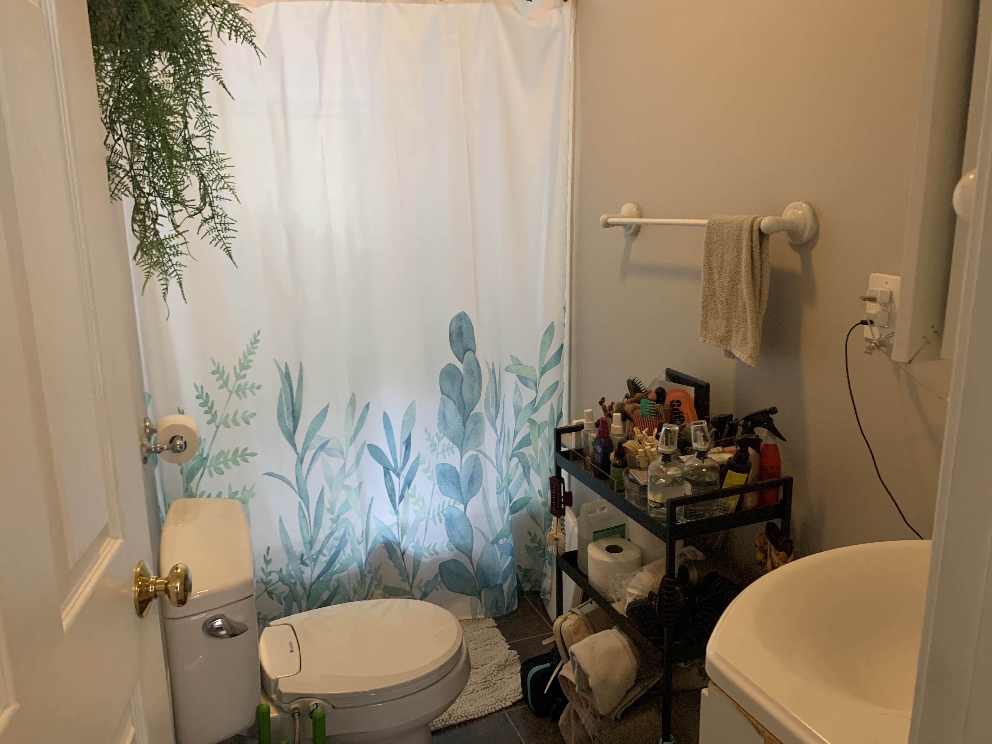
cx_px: 496
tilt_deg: -12.6
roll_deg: -0.2
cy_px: 372
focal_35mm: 26
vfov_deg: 53.1
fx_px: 745
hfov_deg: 67.3
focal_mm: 4.25
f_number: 1.8
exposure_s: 1/60
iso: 320
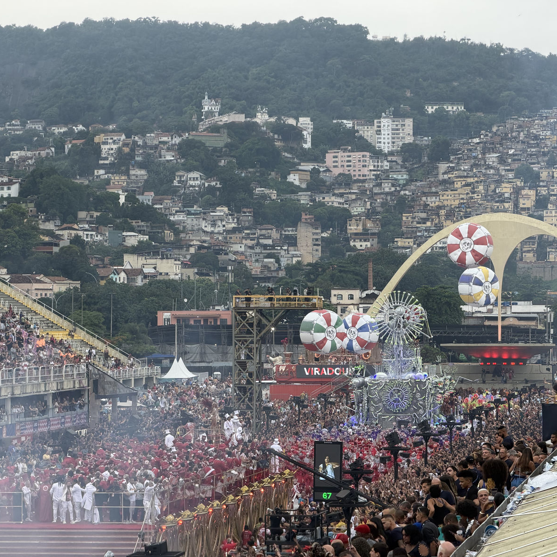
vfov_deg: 14.7
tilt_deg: +1.3
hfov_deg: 14.7
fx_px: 2166
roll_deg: +1.5
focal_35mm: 119
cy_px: 279
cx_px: 261
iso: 50
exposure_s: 1/202
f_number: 2.8
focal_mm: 16.89
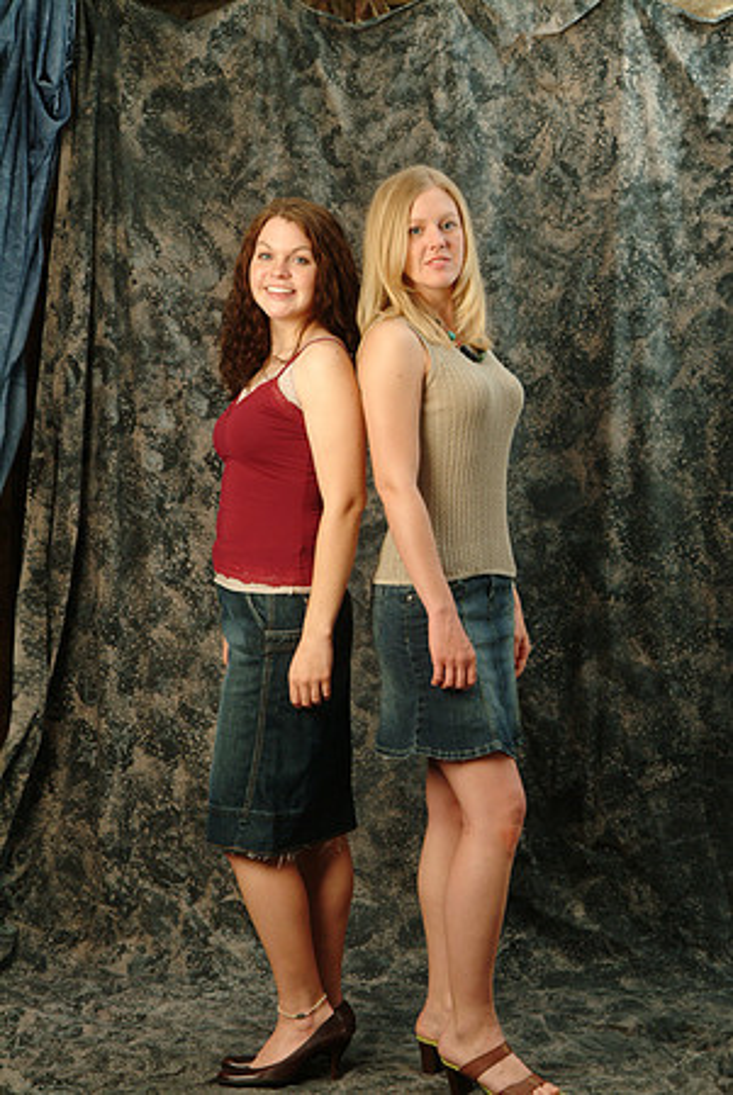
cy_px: 548
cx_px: 366
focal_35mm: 94
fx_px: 2879
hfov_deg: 14.5
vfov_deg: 21.5
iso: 400
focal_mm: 63
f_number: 13
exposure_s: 1/125
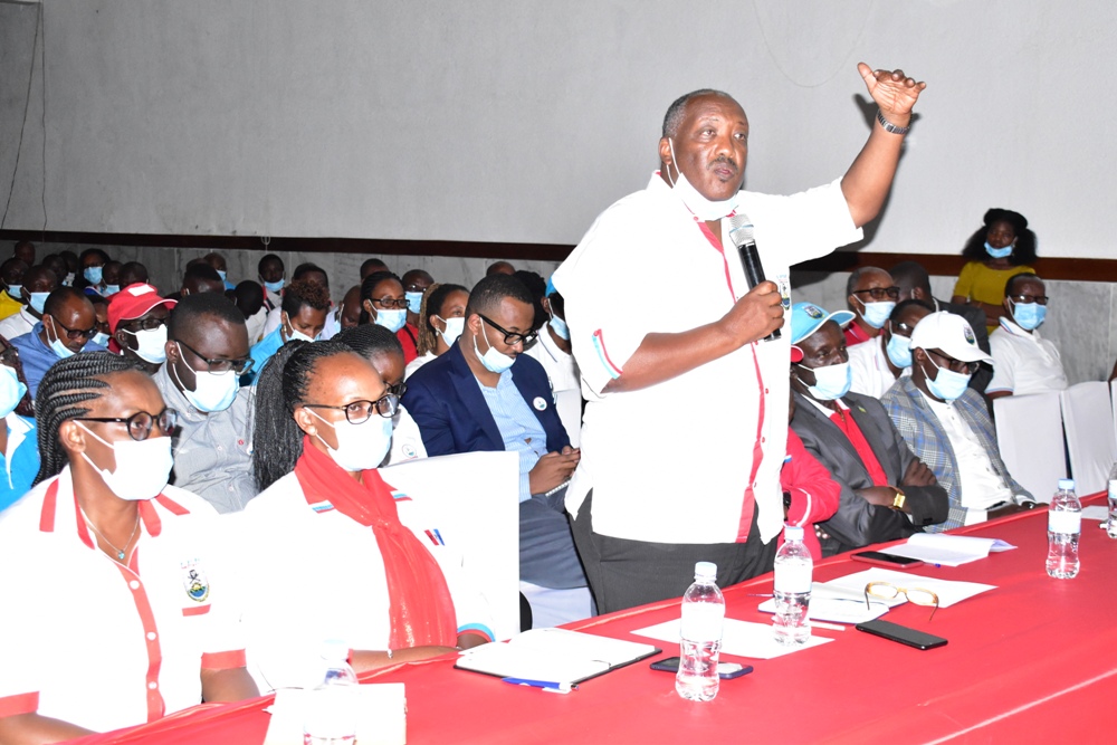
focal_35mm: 51
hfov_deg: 38.9
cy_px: 372
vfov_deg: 26.5
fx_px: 1583
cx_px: 558
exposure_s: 1/200
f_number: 5
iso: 3200
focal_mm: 34
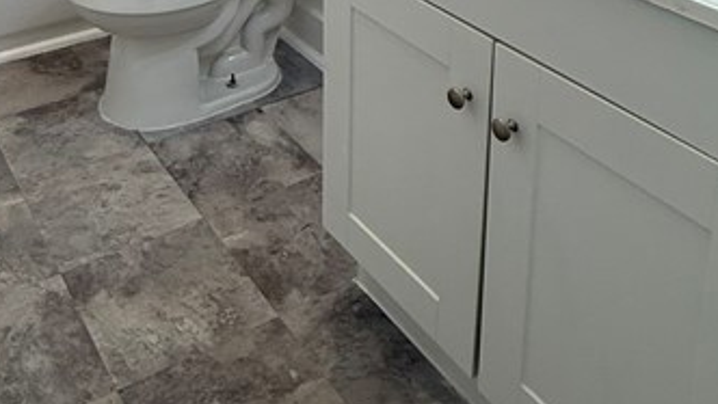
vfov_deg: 22.4
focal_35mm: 47
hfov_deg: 43.2
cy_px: -140
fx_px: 895
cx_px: 249
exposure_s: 1/120
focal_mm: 2.22
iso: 100
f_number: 2.2
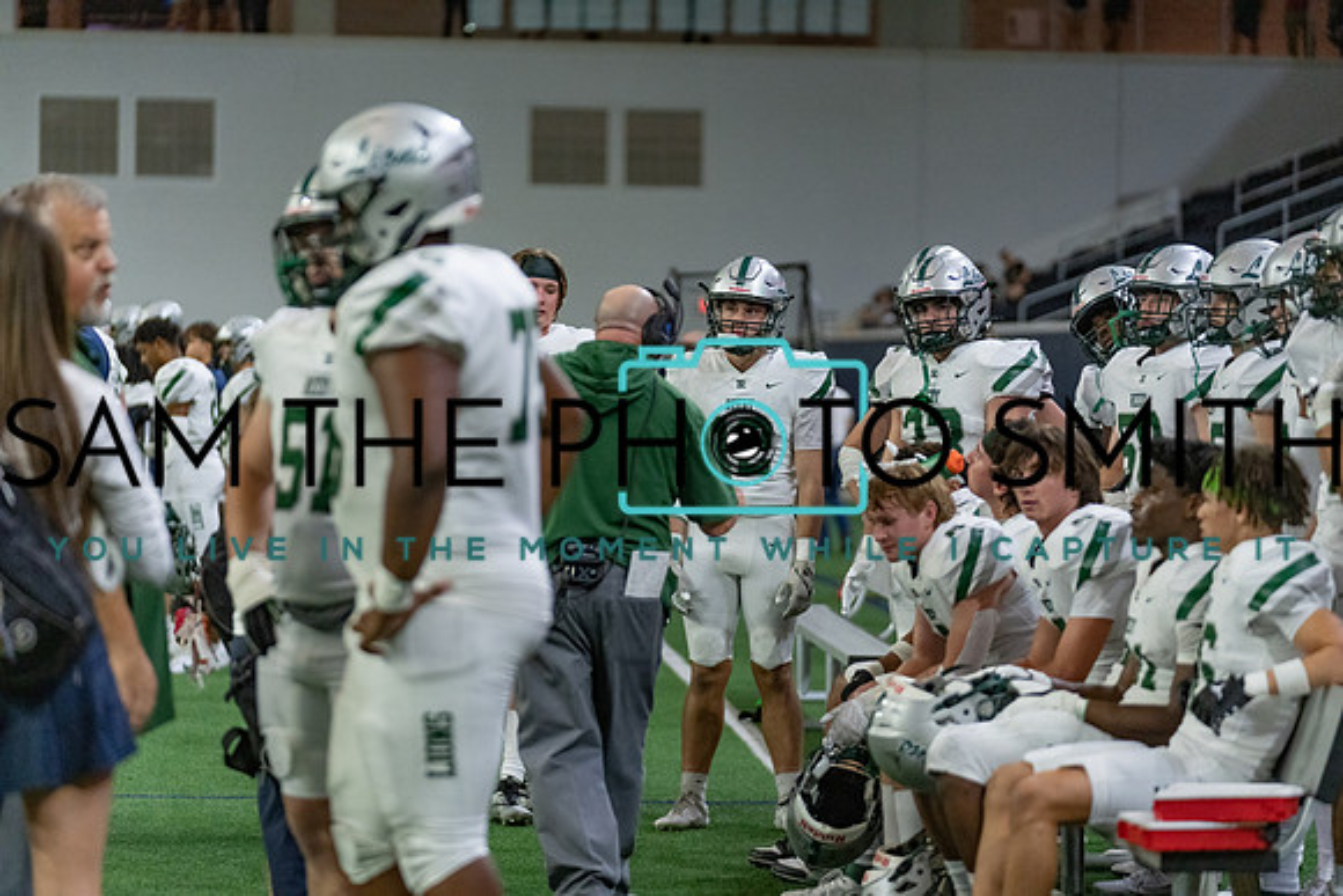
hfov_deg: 14.7
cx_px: 672
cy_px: 448
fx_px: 5224
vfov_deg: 9.8
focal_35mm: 140
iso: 4000
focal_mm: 140
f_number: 2.8
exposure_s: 1/640
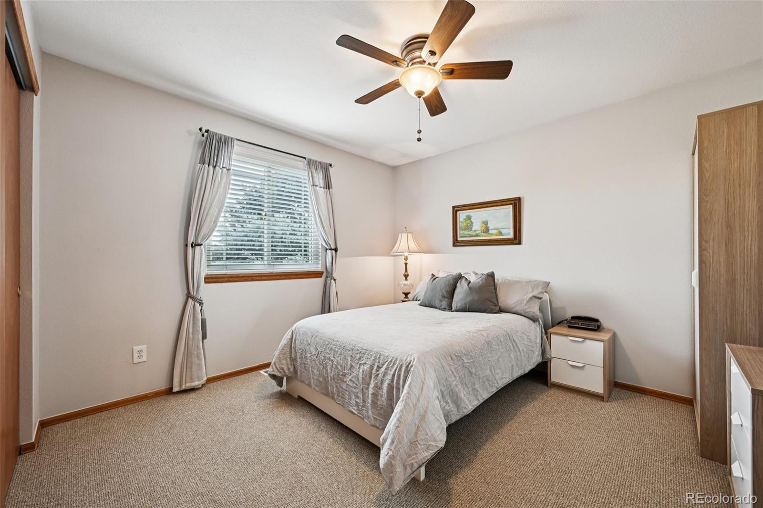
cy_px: 254
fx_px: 297
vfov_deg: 81.2
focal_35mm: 14
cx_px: 382
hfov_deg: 104.3
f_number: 11
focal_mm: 14
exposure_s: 1/8
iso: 400
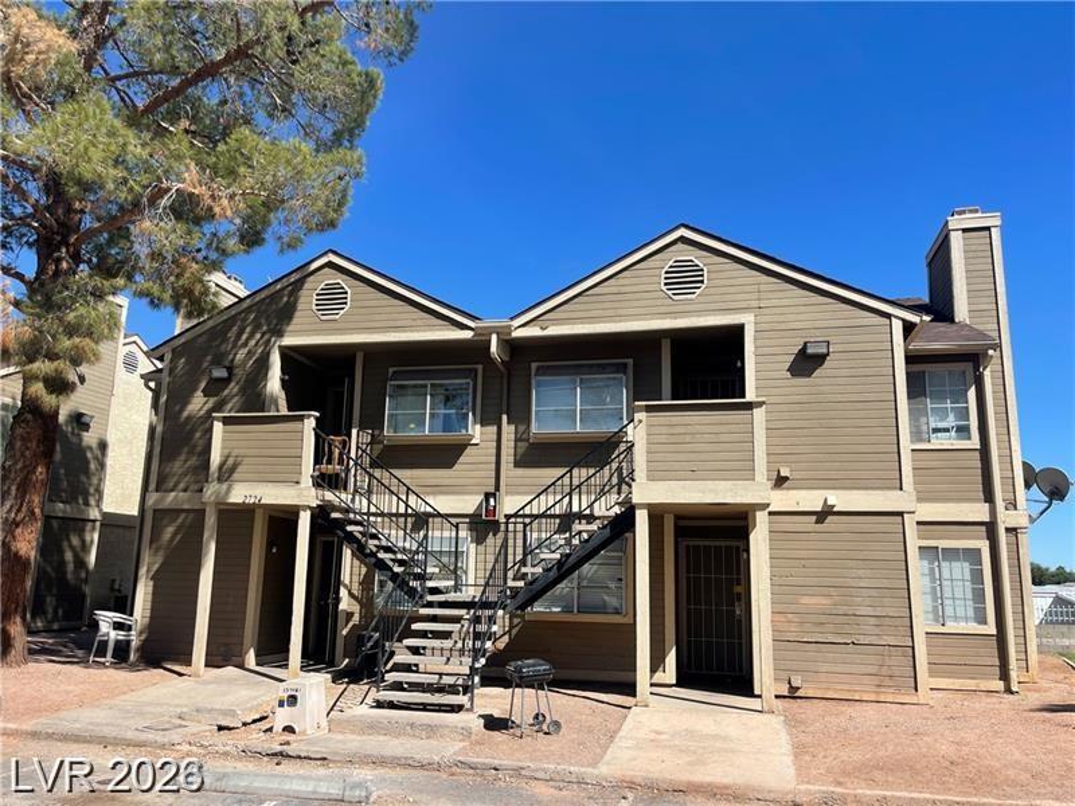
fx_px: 807
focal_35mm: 26
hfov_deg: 67.3
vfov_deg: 53.1
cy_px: 403
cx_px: 538
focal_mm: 5.1
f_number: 1.6
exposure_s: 1/2717
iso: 32
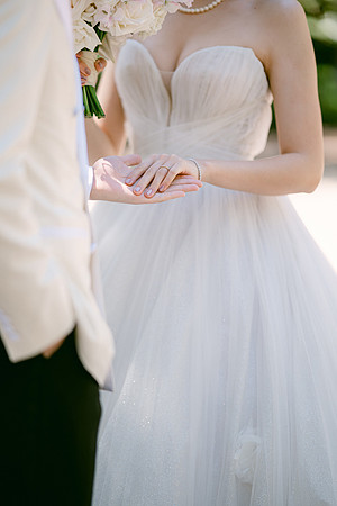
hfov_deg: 13.0
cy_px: 253
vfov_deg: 19.5
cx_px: 168
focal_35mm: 105
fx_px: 1474
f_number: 1.4
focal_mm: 105
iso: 64
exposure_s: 1/1250
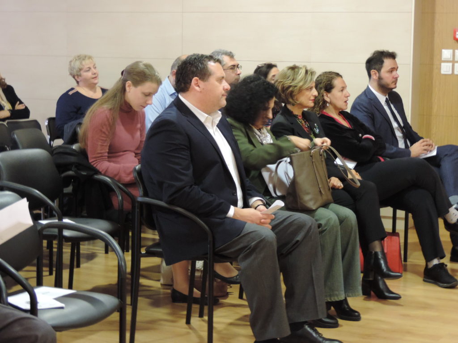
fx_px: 1125
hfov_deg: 23.0
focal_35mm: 85
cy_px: 172
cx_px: 229
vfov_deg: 17.4
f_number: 4
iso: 800
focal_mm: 15.1
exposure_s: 1/6
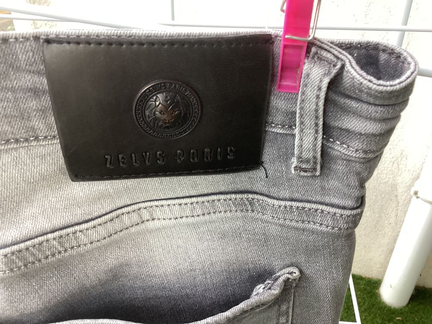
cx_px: 216
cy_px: 162
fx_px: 387
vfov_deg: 45.4
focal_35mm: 31
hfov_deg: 58.4
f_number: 2.4
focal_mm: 3.3
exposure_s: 1/60
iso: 80
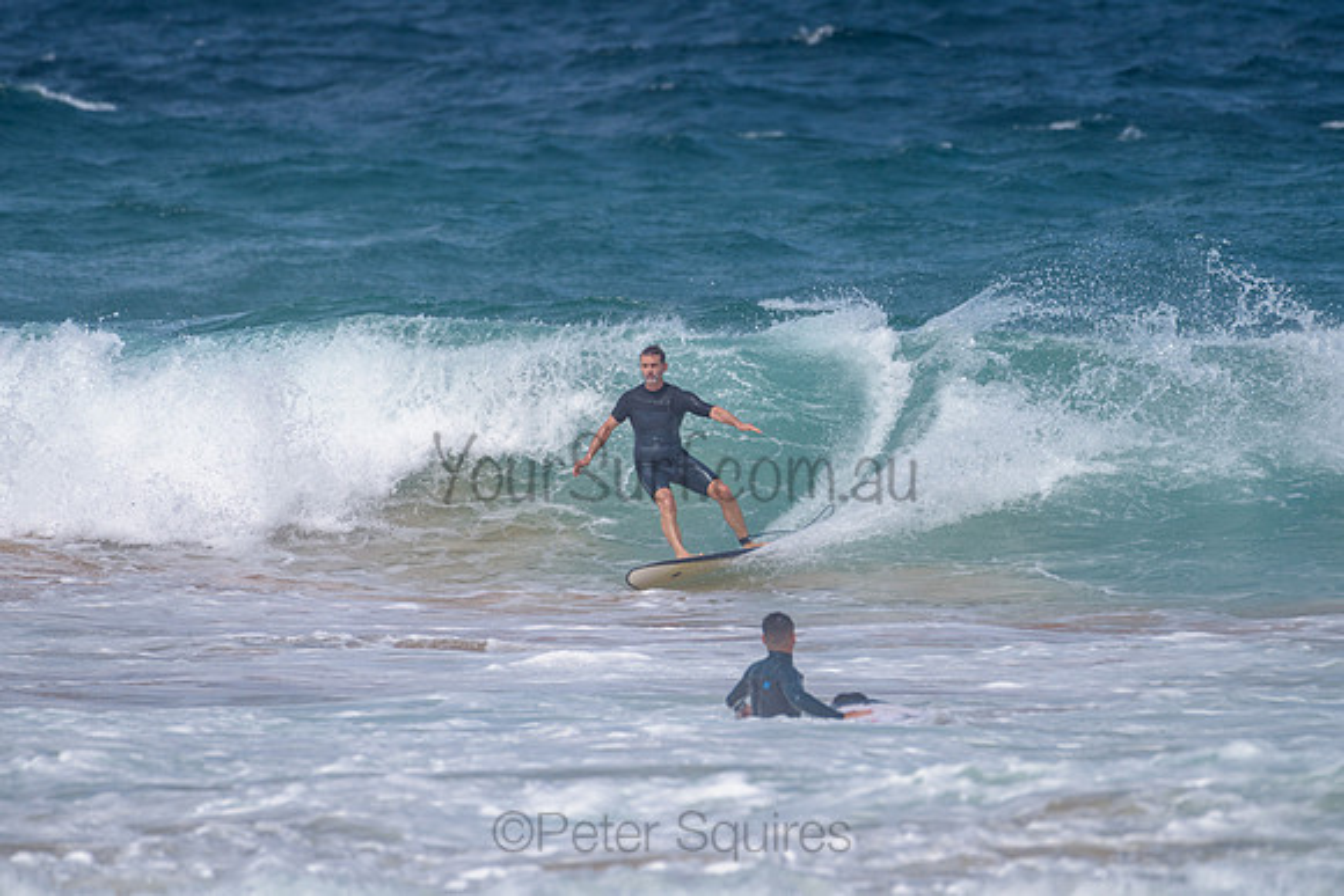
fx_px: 22903
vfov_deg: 2.2
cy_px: 394
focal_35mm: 613
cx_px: 759
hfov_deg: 3.4
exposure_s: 1/2000
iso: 100
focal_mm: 500
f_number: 5.6
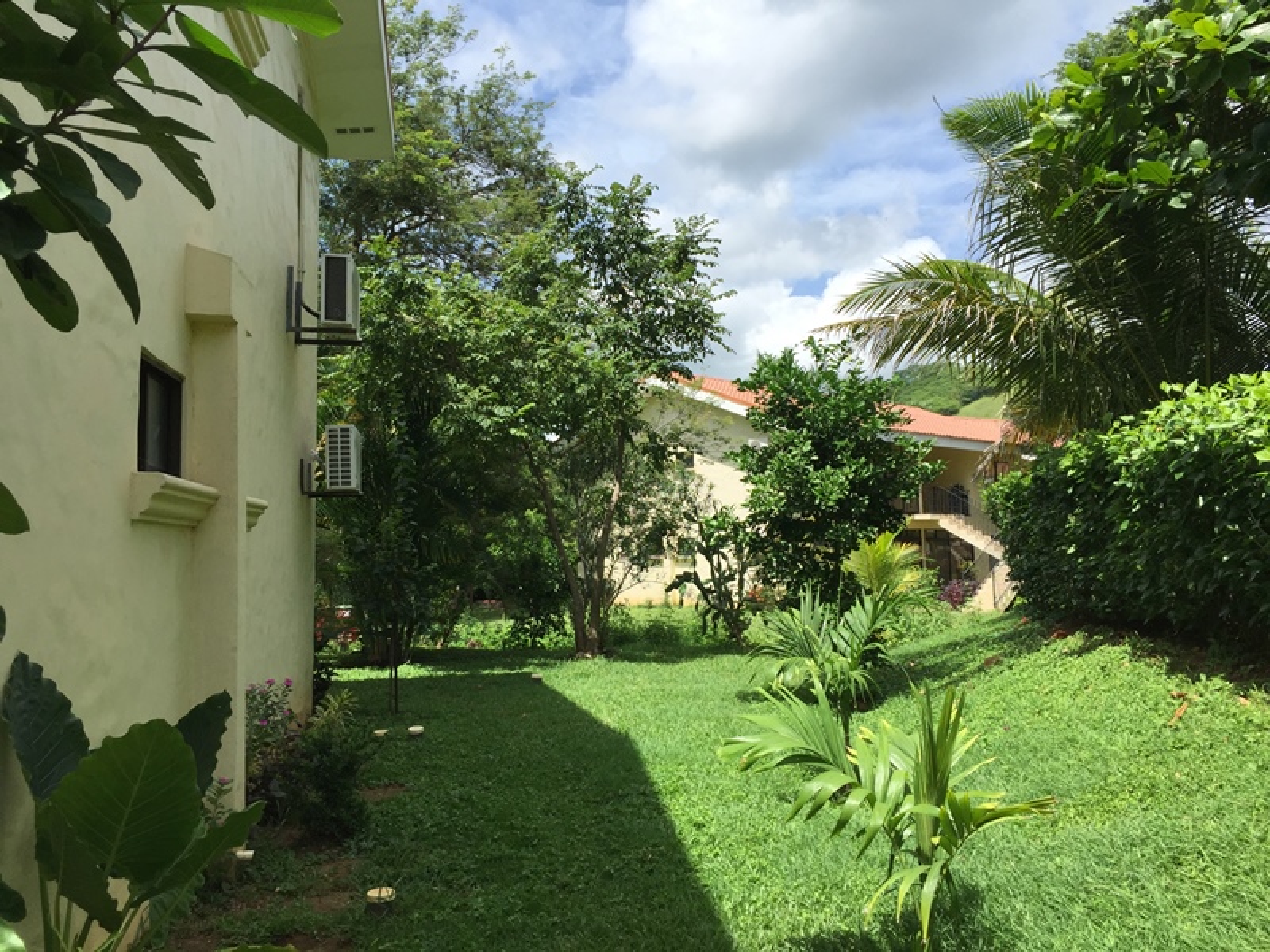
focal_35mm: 29
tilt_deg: +4.6
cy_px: 476
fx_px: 1064
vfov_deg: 48.2
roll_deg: -0.9
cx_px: 635
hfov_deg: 61.7
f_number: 2.2
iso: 32
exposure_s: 1/1721
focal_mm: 4.15
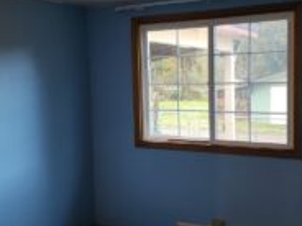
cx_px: 194
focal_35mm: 50
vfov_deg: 29.1
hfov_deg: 37.9
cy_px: 106
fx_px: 436
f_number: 1.8
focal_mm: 6.4
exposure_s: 1/24
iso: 100
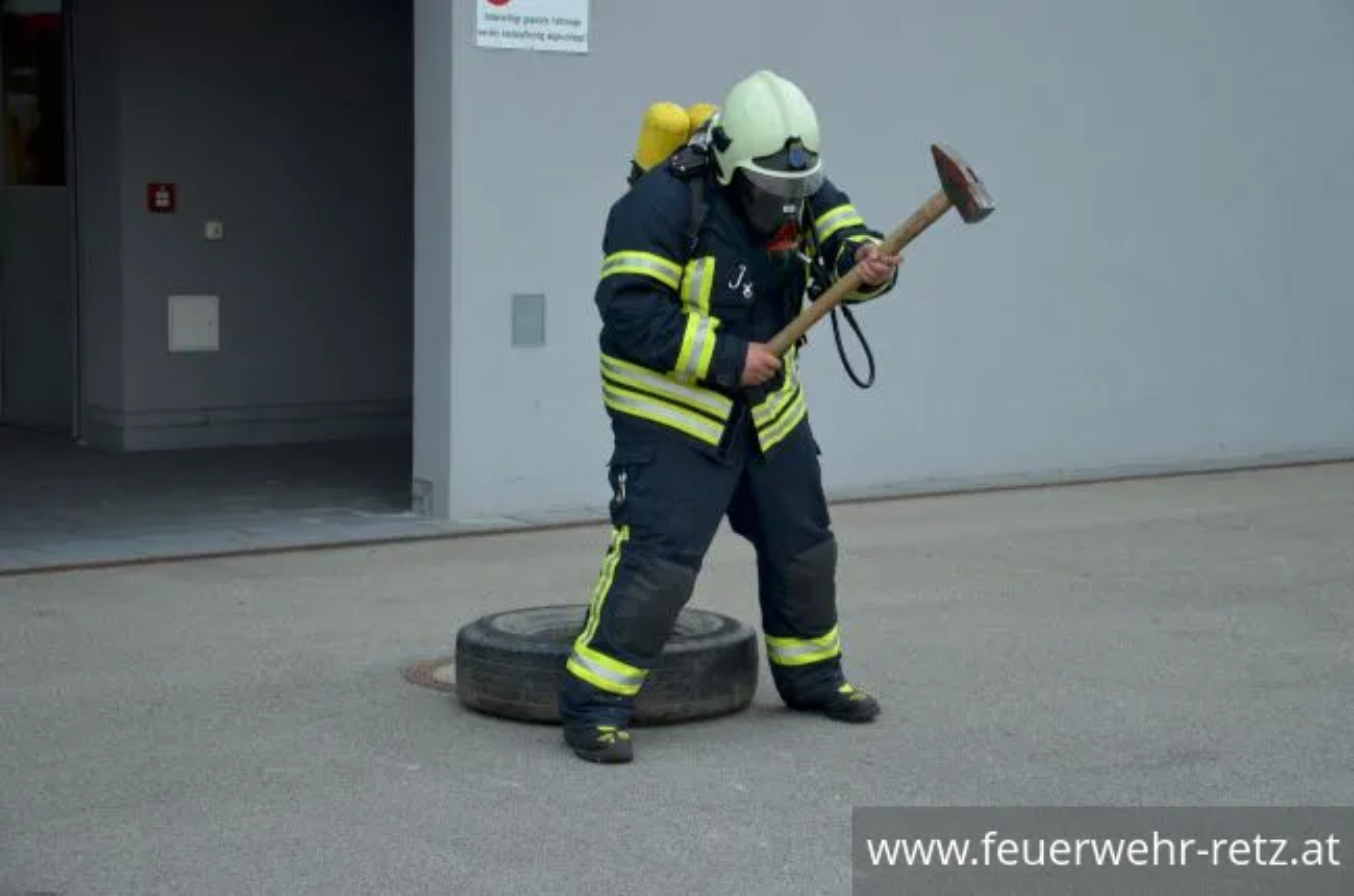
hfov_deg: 27.1
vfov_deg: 18.1
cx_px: 677
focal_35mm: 75
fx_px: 2814
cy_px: 448
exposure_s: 1/640
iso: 800
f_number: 5
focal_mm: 50
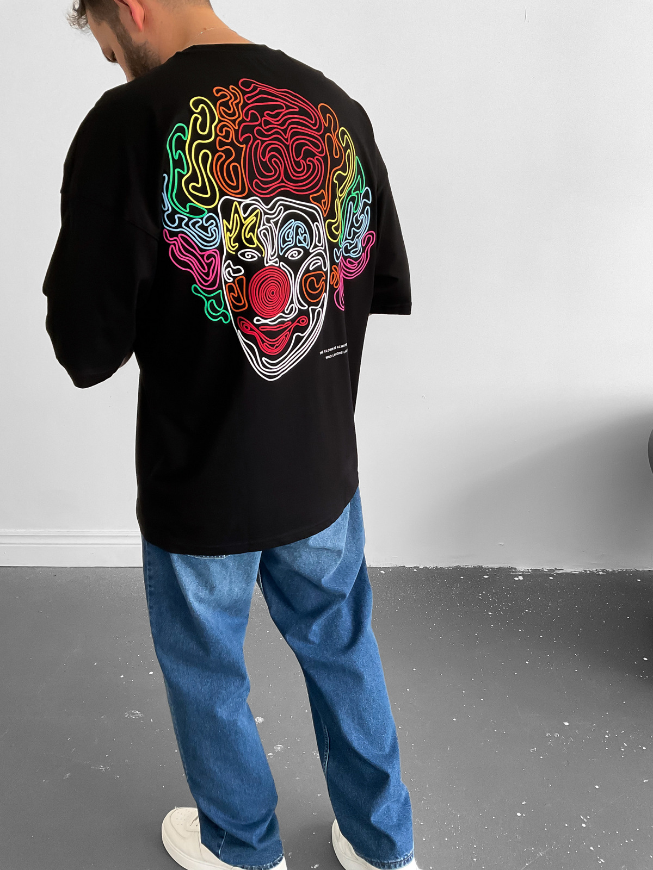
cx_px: 326
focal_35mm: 29
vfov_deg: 61.7
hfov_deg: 48.2
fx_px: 729
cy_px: 435
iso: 64
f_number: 1.8
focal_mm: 3
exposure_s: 1/75
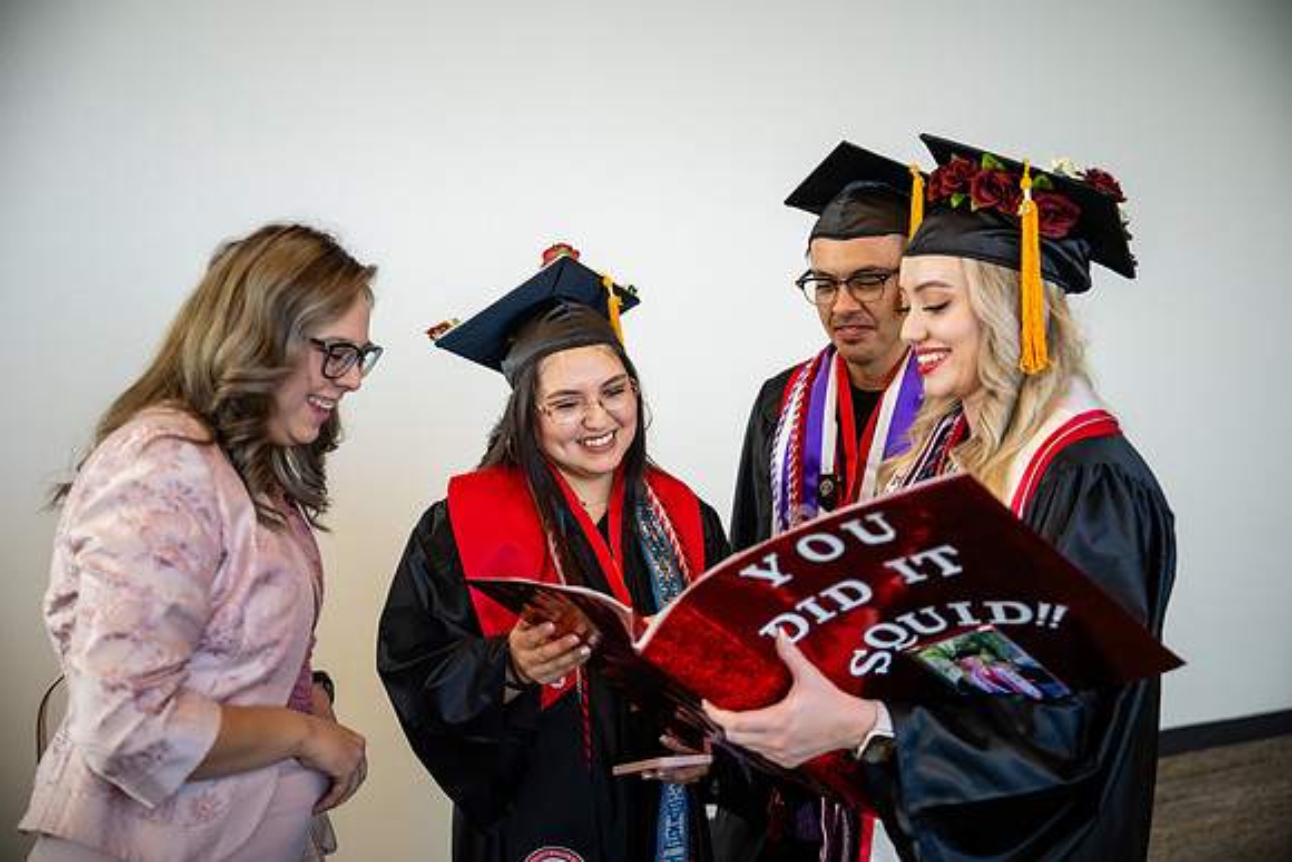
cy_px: 431
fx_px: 1508
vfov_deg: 31.9
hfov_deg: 46.4
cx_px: 646
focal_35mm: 42
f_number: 2.8
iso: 320
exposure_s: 1/125
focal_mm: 42
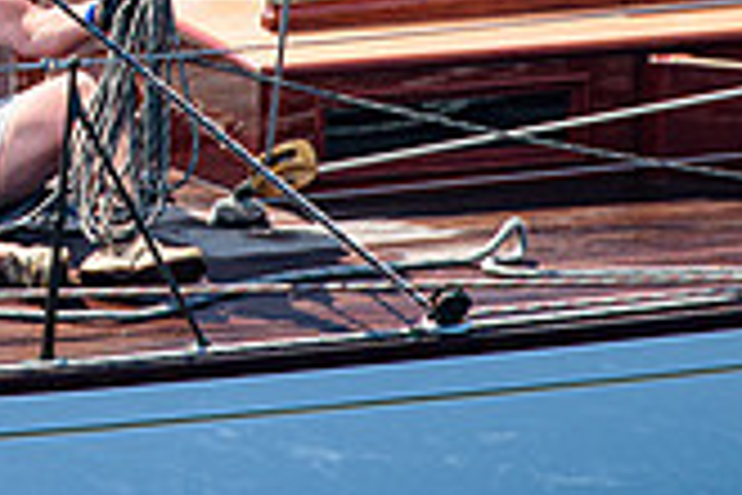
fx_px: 43362
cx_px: -247
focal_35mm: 2104
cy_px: -281
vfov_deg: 0.7
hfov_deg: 1.0
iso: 400
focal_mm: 400
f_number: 5
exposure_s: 1/2000
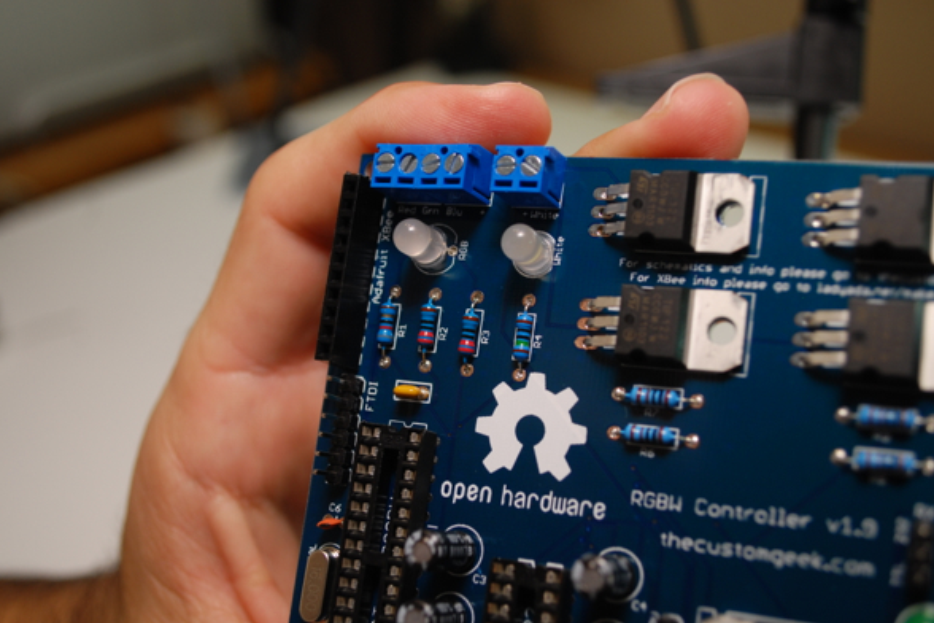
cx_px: 472
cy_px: 310
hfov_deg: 42.7
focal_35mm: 46
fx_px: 1193
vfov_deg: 29.2
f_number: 4.8
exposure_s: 1/60
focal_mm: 30
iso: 200
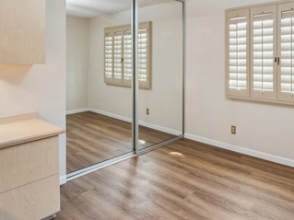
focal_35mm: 27
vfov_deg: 49.8
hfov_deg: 63.1
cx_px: 204
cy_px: 63
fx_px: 229
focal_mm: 14
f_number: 8
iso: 400
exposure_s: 1/6
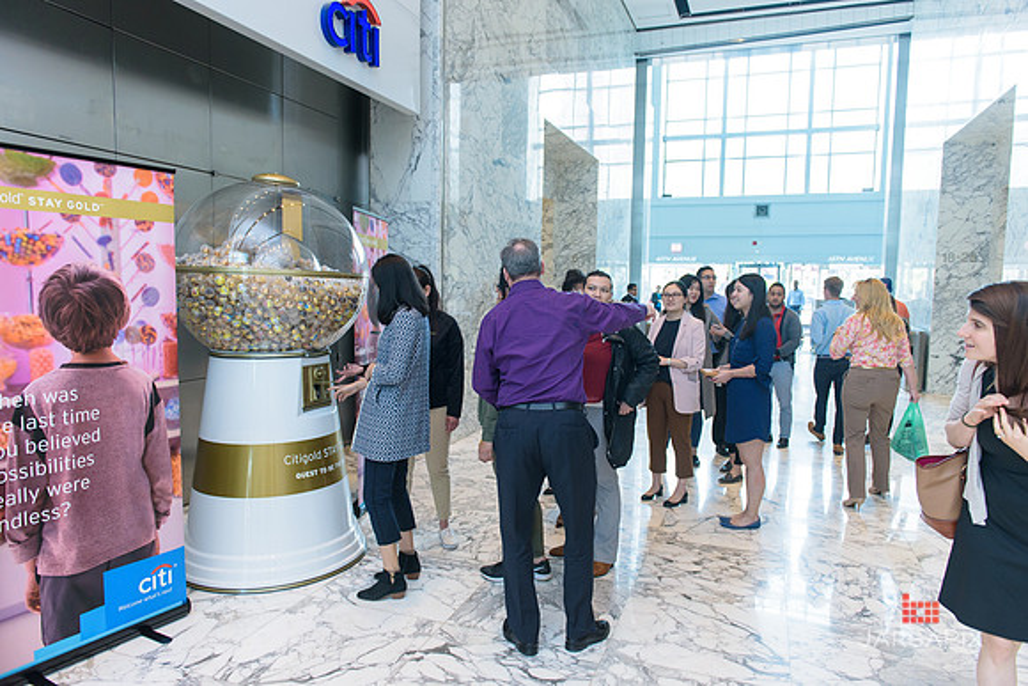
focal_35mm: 24
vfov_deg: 53.2
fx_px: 685
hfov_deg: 73.7
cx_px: 514
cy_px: 343
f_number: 3.2
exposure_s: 1/200
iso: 1000
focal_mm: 24
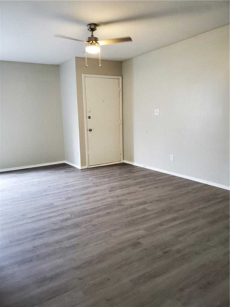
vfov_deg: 67.3
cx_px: 115
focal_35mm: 26
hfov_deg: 53.1
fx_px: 230
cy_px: 154
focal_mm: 4.3
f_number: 1.5
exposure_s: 1/39
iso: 320
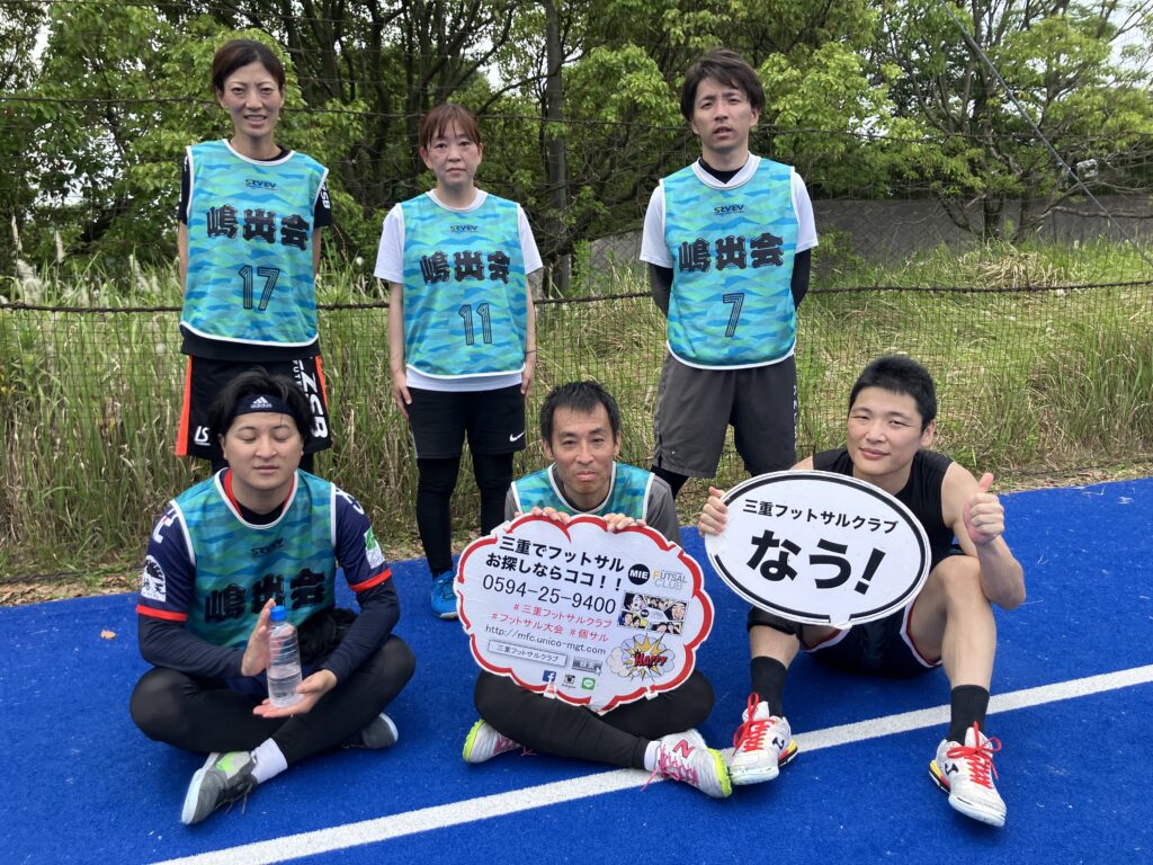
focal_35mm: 28
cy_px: 432
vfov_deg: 49.7
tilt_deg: -8.7
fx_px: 933
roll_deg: -1.0
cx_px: 576
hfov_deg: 63.4
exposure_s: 1/1621
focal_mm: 3.99
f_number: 1.8
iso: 32
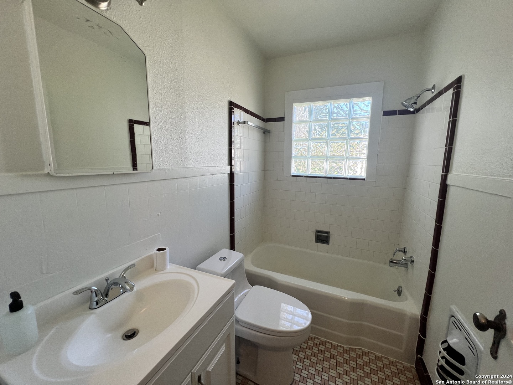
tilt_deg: -8.3
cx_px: 256
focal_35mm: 13
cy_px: 192
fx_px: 193
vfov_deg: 89.9
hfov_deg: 106.2
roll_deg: -0.5
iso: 80
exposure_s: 1/120
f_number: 1.8
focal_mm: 1.57
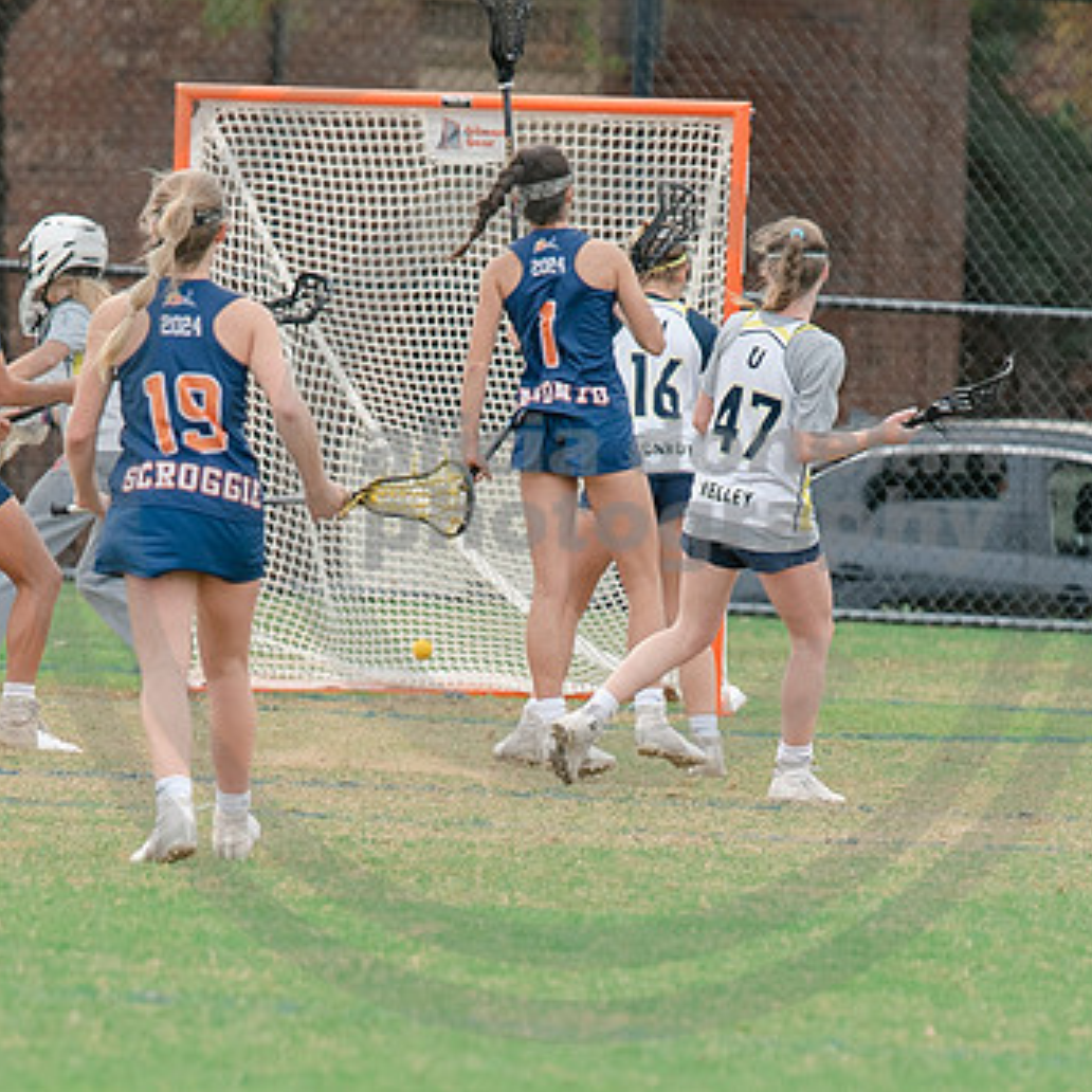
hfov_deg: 2.4
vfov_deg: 2.4
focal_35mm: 734
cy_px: 1023
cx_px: 431
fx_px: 26197
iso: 360
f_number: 2.8
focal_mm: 200
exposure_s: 1/1250
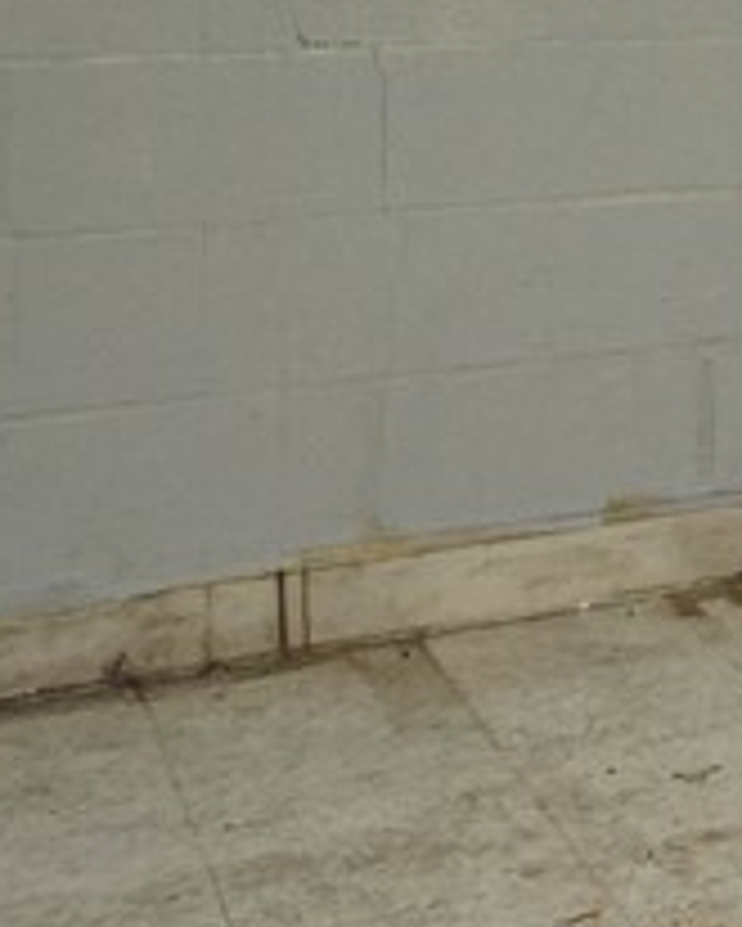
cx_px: 1592
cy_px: -135
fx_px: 2235
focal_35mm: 81
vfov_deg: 21.9
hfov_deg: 14.6
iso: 800
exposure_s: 1/50
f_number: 4.5
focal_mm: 11
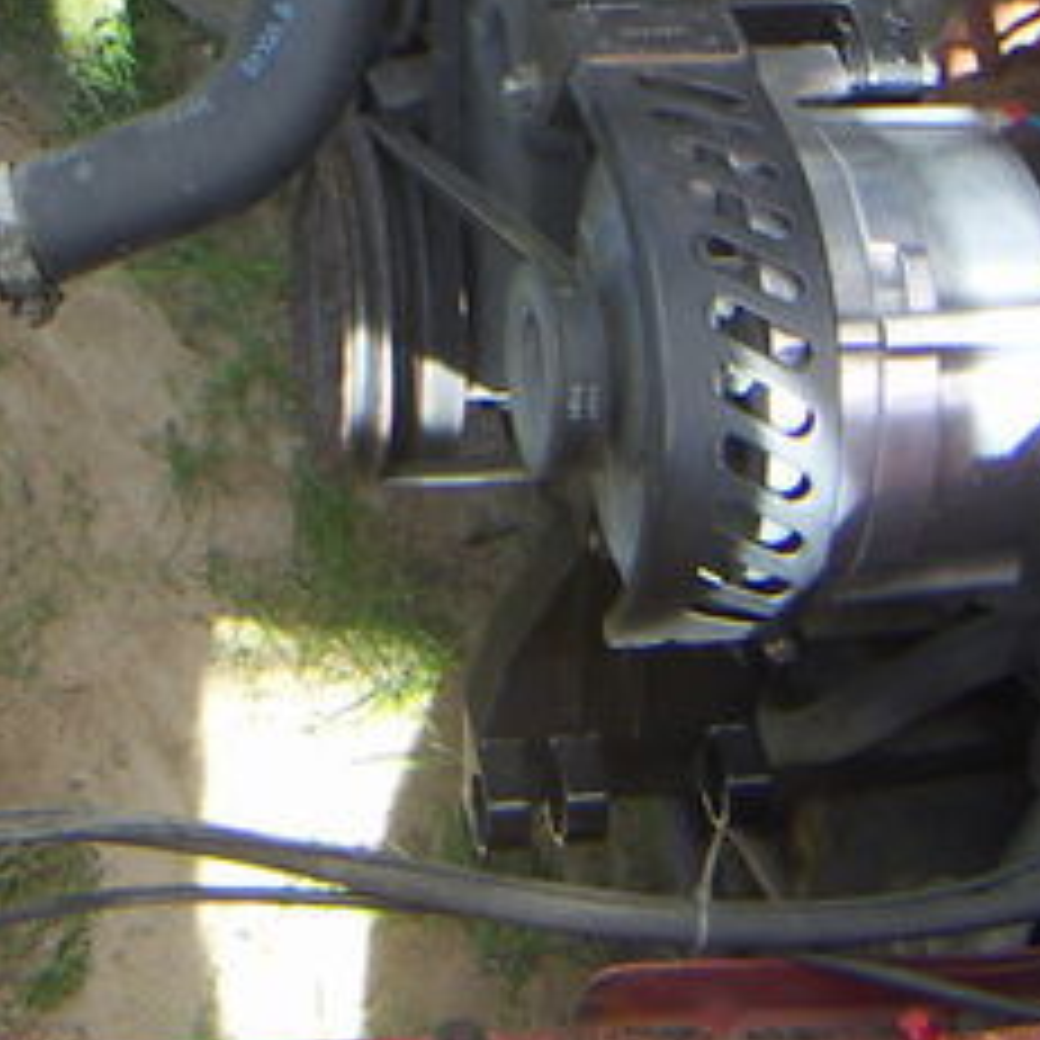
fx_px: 2991
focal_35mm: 88
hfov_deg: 19.4
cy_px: 126
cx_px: 135
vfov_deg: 19.4
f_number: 2.8
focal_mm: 4.7
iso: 50
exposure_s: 1/160
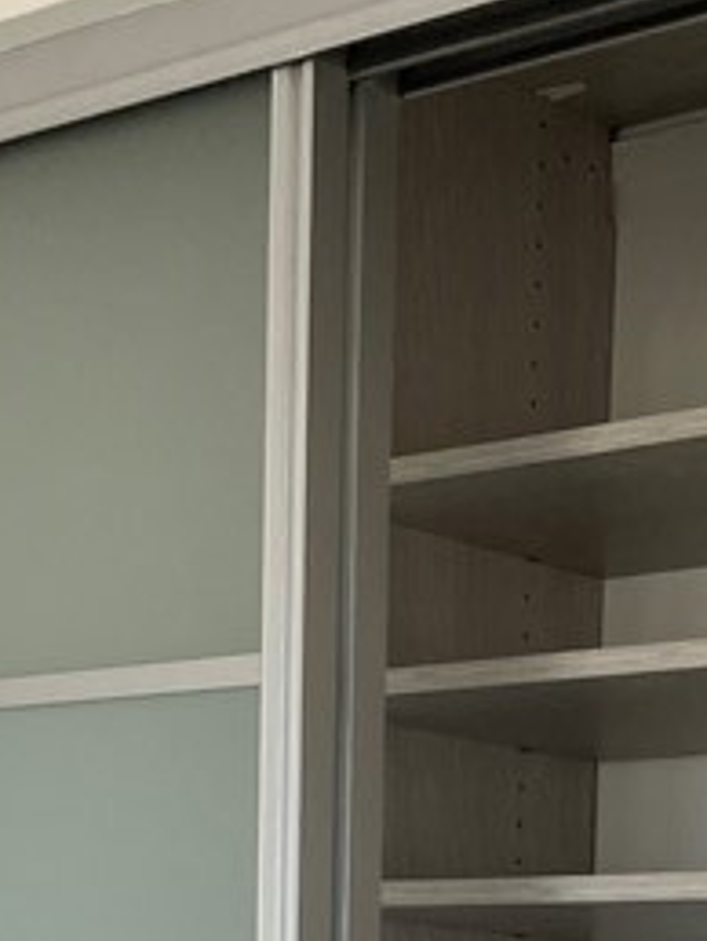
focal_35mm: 103
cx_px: 725
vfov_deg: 16.5
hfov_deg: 14.1
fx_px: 2800
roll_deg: -2.8
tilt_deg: -8.6
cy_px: 1587
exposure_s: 1/120
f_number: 1.6
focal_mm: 4.2
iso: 80
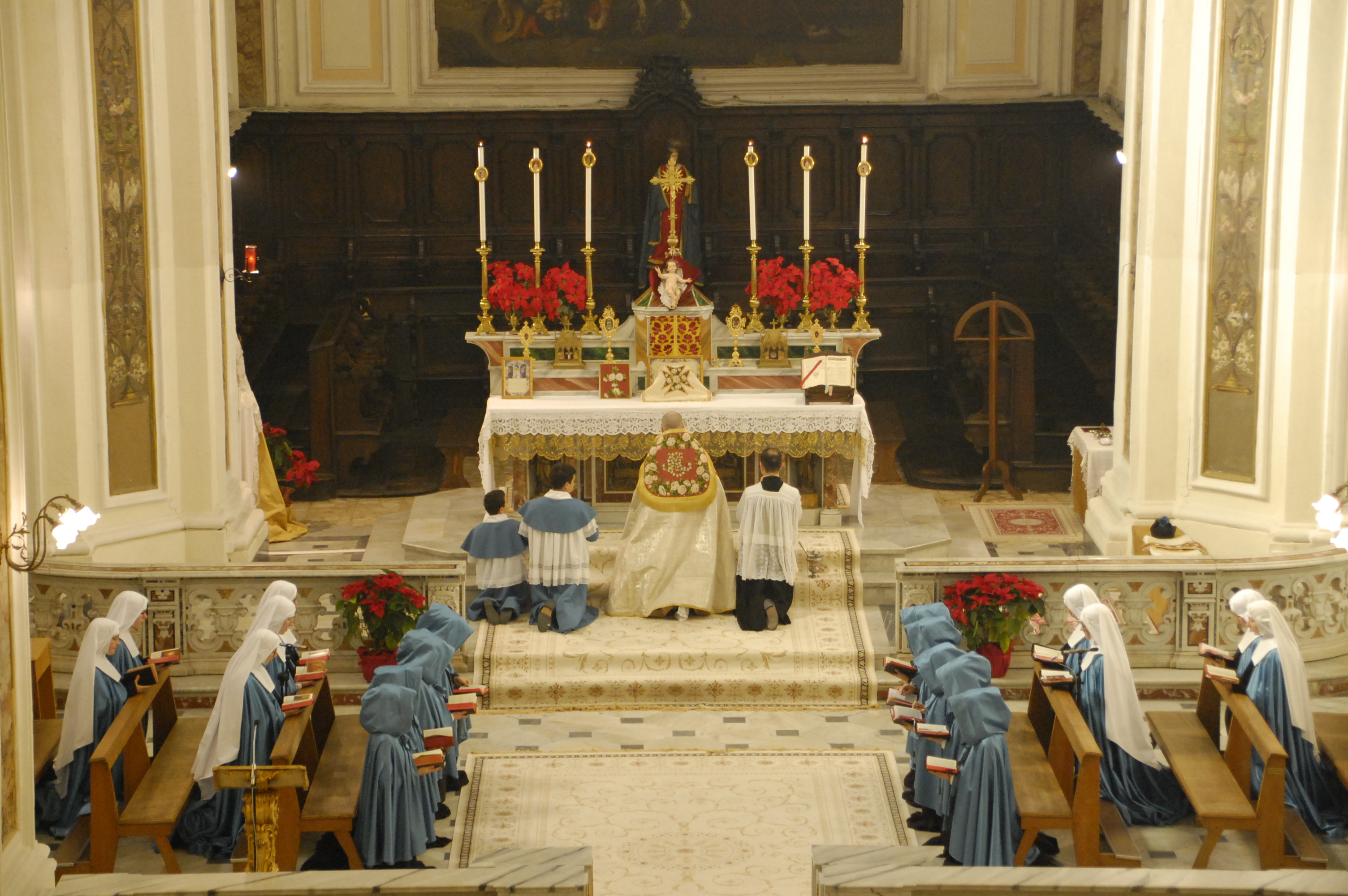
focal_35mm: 98
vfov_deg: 14.0
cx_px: 674
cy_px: 448
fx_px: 3648
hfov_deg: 20.9
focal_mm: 65
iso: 1600
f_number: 5.3
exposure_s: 1/60
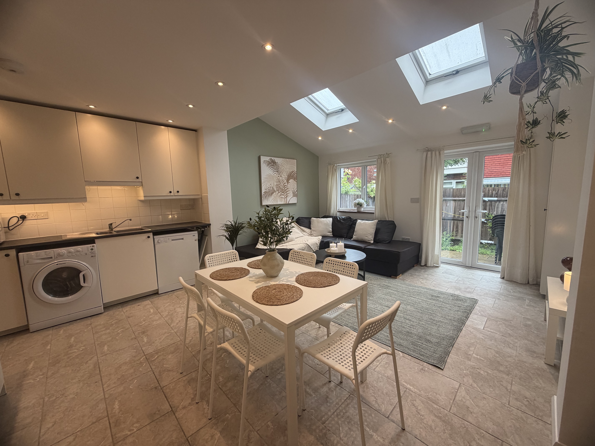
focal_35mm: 14
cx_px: 298
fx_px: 241
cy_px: 223
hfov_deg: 102.1
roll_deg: +1.4
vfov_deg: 85.7
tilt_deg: -7.6
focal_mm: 2.22
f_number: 2.2
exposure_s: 1/121
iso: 125
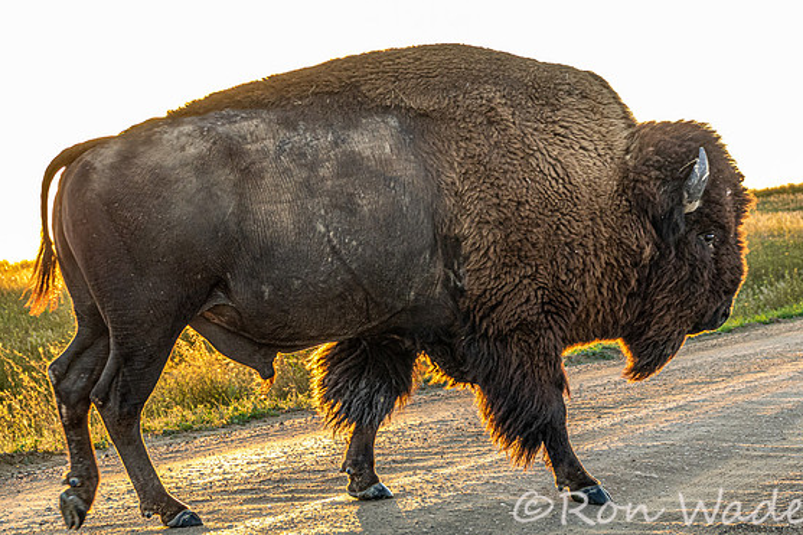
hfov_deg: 16.5
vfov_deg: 11.0
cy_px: 270
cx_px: 414
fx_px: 2765
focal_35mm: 124
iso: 640
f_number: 4
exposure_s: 1/250
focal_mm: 43.48
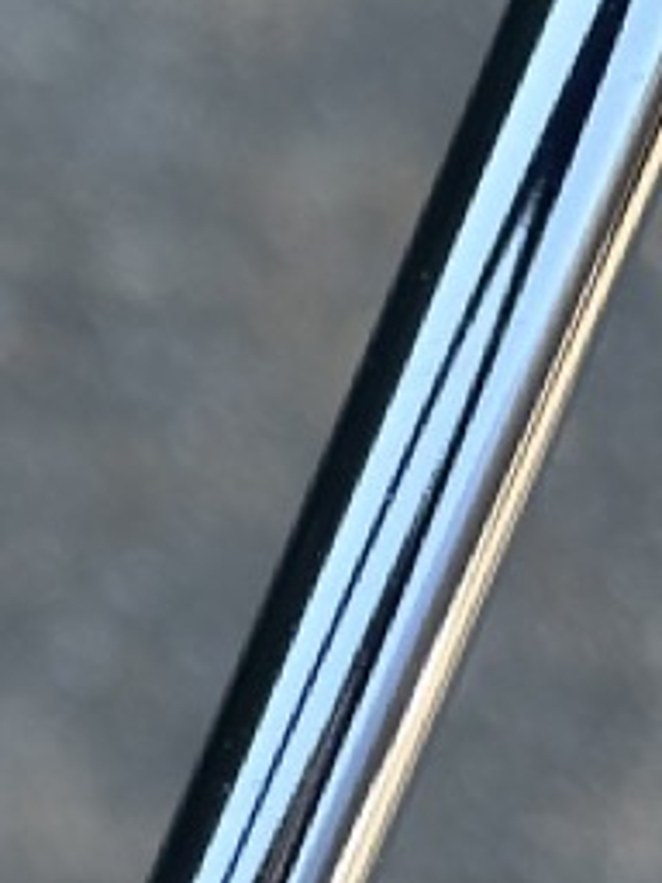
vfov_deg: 8.1
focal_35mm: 240
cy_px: 1349
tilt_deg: -54.8
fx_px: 6120
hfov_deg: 6.2
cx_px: -55
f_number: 1.78
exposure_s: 1/541
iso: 64
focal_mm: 6.86
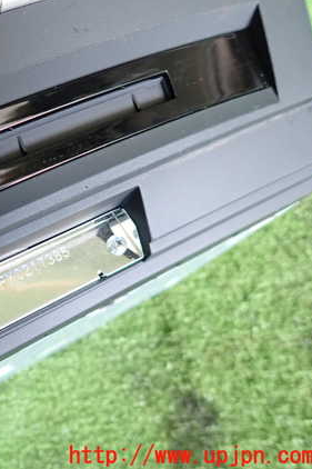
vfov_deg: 51.9
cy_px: 220
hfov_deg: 32.5
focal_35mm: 37
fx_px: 481
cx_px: -13
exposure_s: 1/40
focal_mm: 4.5
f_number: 2
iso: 250
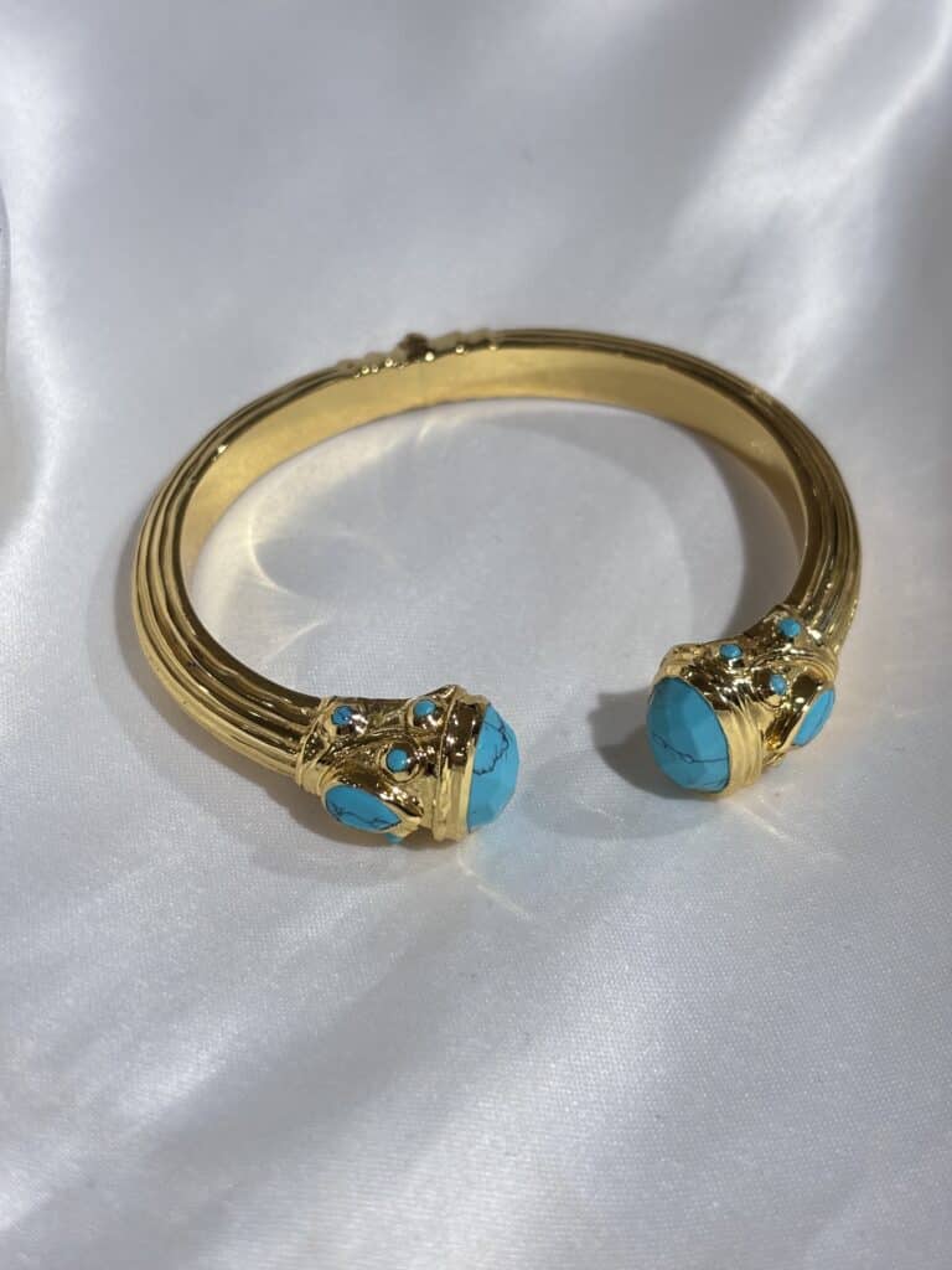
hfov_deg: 28.0
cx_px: 476
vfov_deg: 36.8
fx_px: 1907
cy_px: 635
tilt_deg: -53.7
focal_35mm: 52
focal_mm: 5.96
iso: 25
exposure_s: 1/155
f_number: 1.6
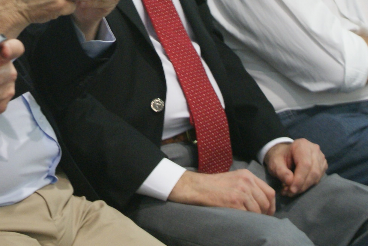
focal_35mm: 199
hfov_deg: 10.3
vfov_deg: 6.8
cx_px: 39
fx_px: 2041
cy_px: -76
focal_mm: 45
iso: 400
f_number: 5.6
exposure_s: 1/10
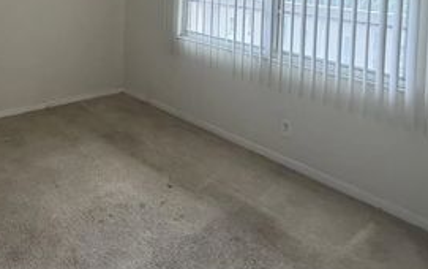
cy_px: -21
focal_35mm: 35
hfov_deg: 52.8
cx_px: 106
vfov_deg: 32.4
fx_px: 409
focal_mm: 2.22
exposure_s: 1/121
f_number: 2.2
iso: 320
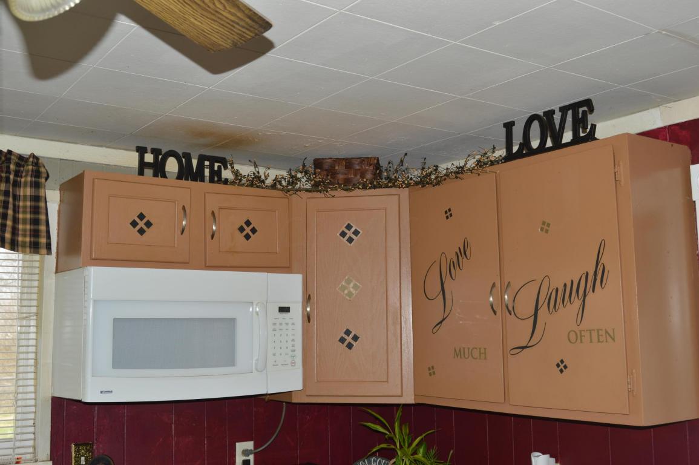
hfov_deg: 49.6
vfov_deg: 34.1
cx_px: 350
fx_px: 757
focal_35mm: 39
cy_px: 232
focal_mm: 26
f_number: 8
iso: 180
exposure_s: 1/60
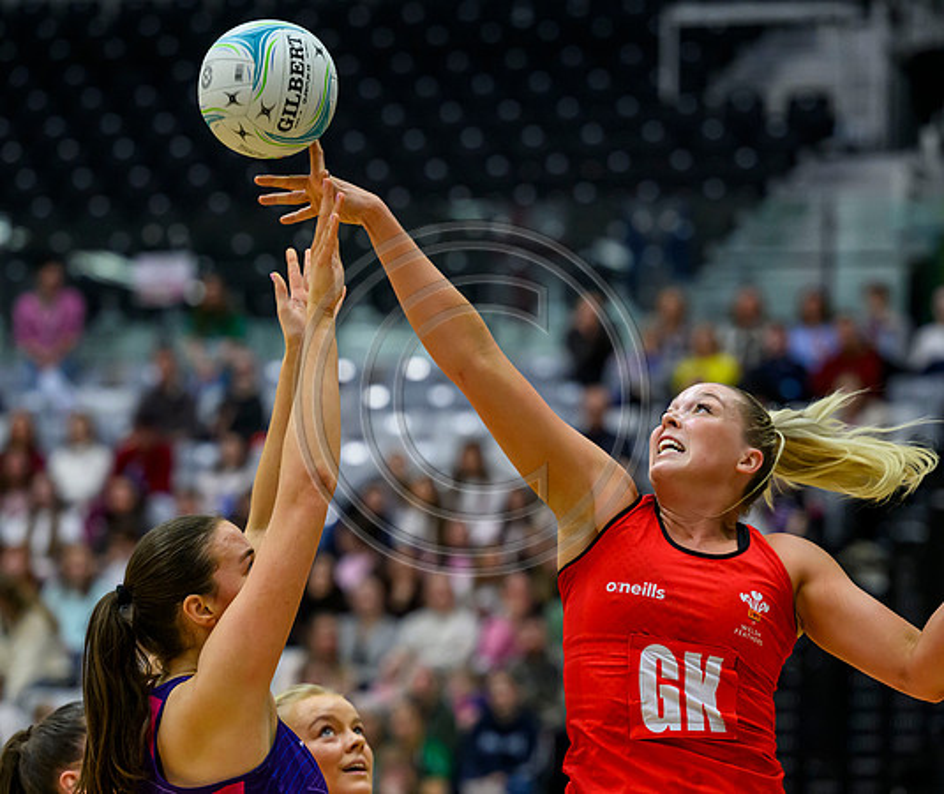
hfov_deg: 9.9
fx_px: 5431
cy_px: 480
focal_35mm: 191
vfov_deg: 8.4
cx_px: 477
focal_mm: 135
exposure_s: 1/1000
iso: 4000
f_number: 3.2
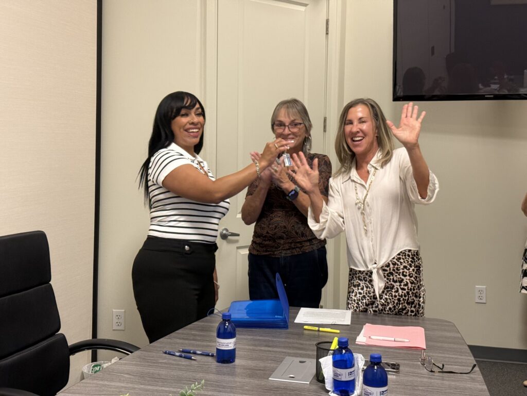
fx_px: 731
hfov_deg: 39.7
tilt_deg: -3.4
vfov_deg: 30.3
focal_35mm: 48
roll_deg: -0.4
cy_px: 198
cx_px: 264
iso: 250
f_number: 1.78
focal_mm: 6.76
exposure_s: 1/40
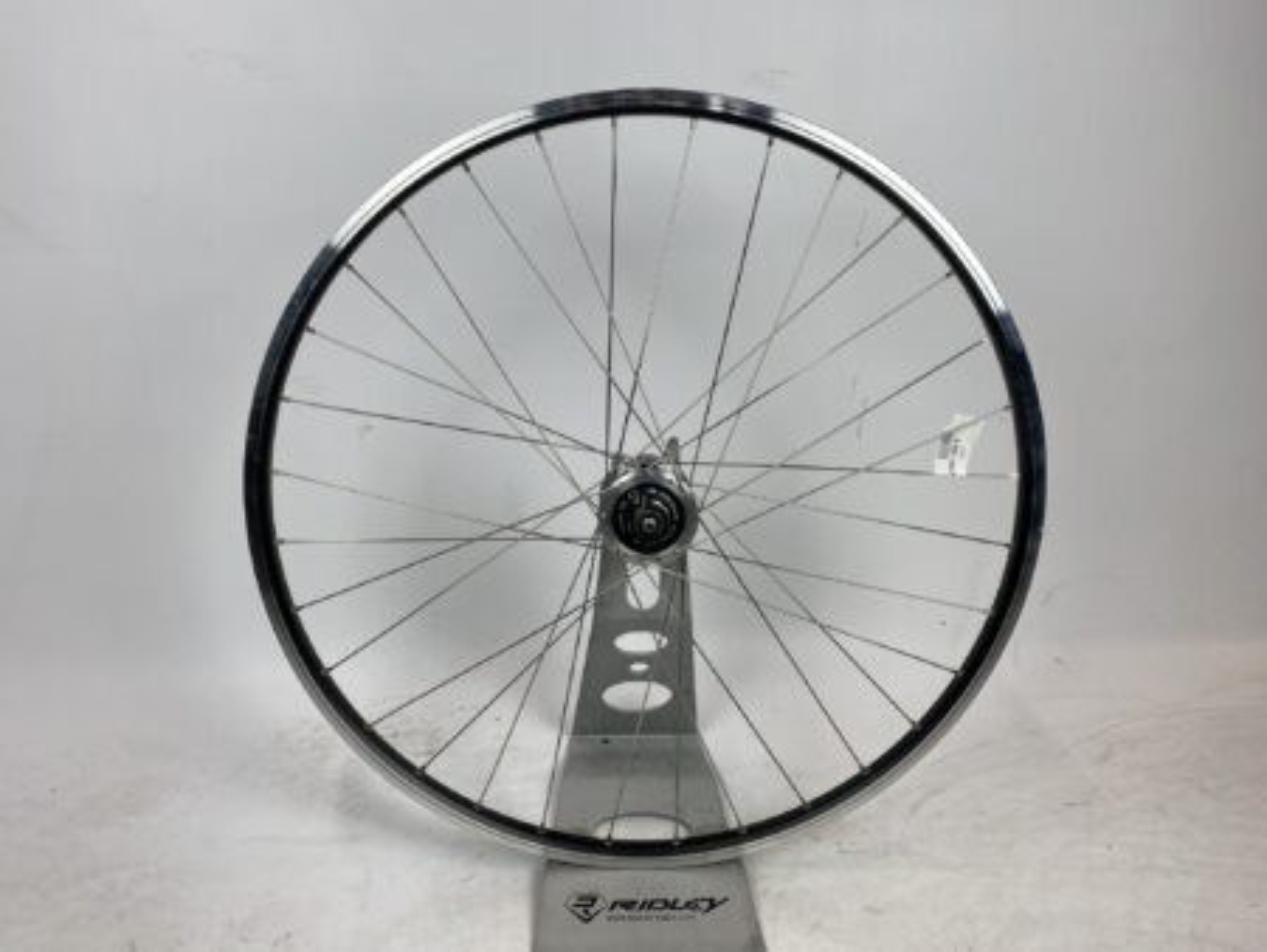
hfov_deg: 67.3
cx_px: 634
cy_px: 476
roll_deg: -1.8
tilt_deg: -22.7
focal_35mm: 26
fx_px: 952
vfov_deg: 53.1
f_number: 1.8
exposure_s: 1/100
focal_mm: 4.25
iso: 40
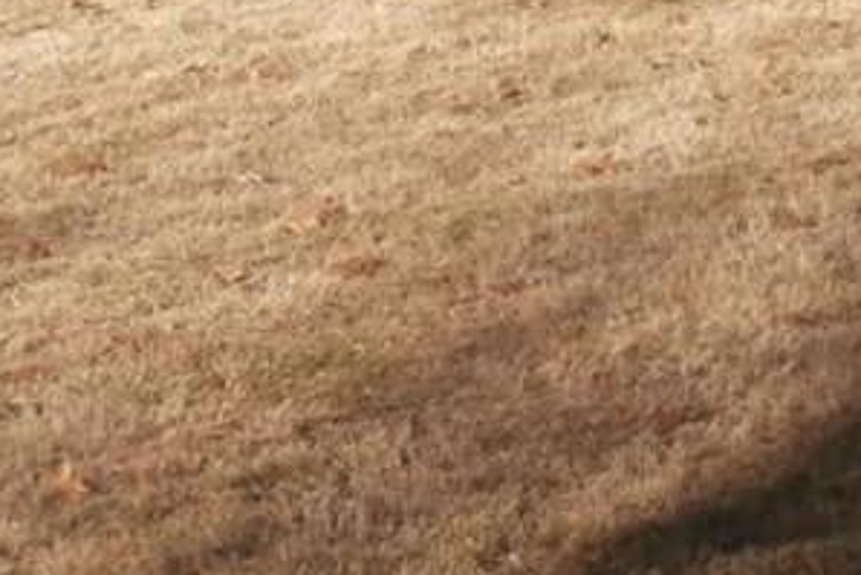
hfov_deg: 12.1
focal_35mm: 168
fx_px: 4020
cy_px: -225
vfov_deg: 8.1
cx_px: 800
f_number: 4.2
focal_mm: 8.29
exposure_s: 1/400
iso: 100
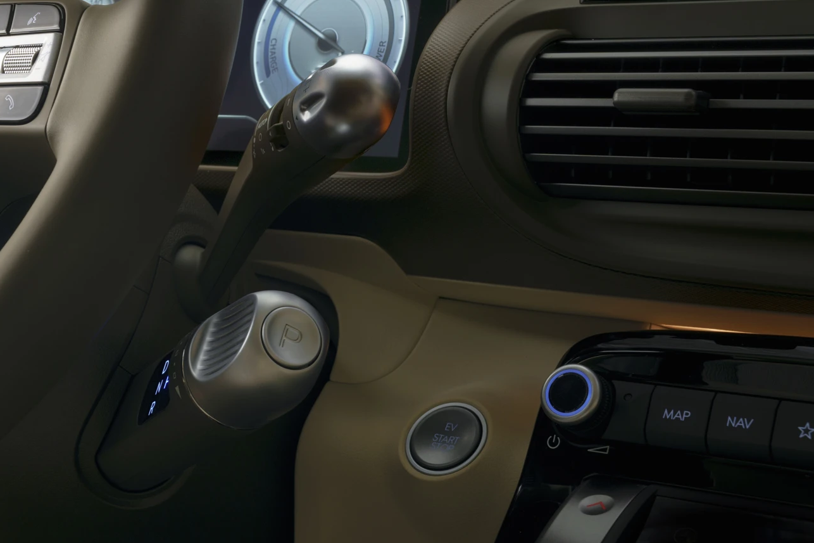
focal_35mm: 84
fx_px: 1899
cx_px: -127
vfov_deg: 16.2
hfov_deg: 22.5
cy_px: 117
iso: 50
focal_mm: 36
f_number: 10
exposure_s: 1
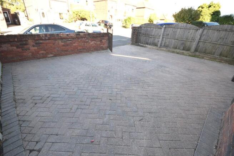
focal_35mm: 15
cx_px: 117
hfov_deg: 100.4
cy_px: 78
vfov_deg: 77.4
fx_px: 98
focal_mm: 10
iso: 400
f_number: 6.3
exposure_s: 1/160
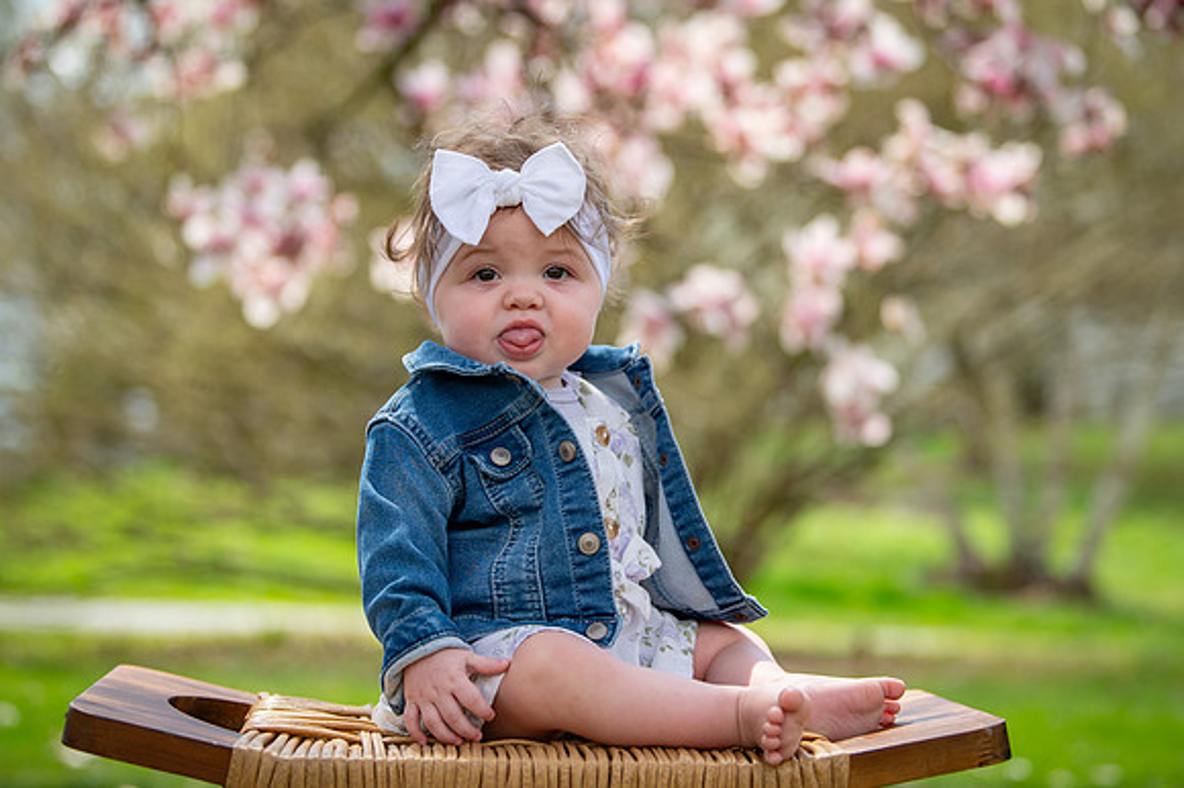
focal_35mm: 87
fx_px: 2853
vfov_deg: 15.7
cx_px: 603
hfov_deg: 23.4
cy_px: 367
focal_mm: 70
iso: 320
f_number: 2.8
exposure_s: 1/2500
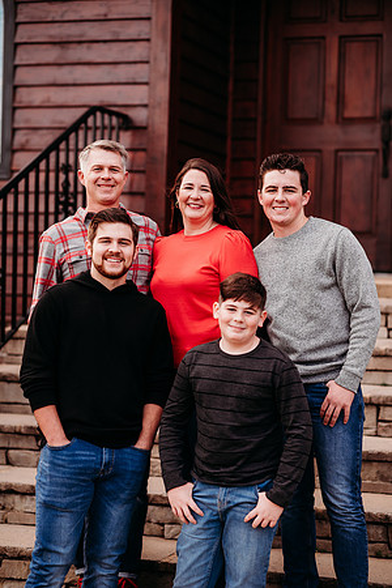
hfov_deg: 16.1
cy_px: 294
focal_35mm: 85
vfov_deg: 23.9
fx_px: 1388
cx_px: 196
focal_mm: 85
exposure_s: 1/500
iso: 250
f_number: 2.2
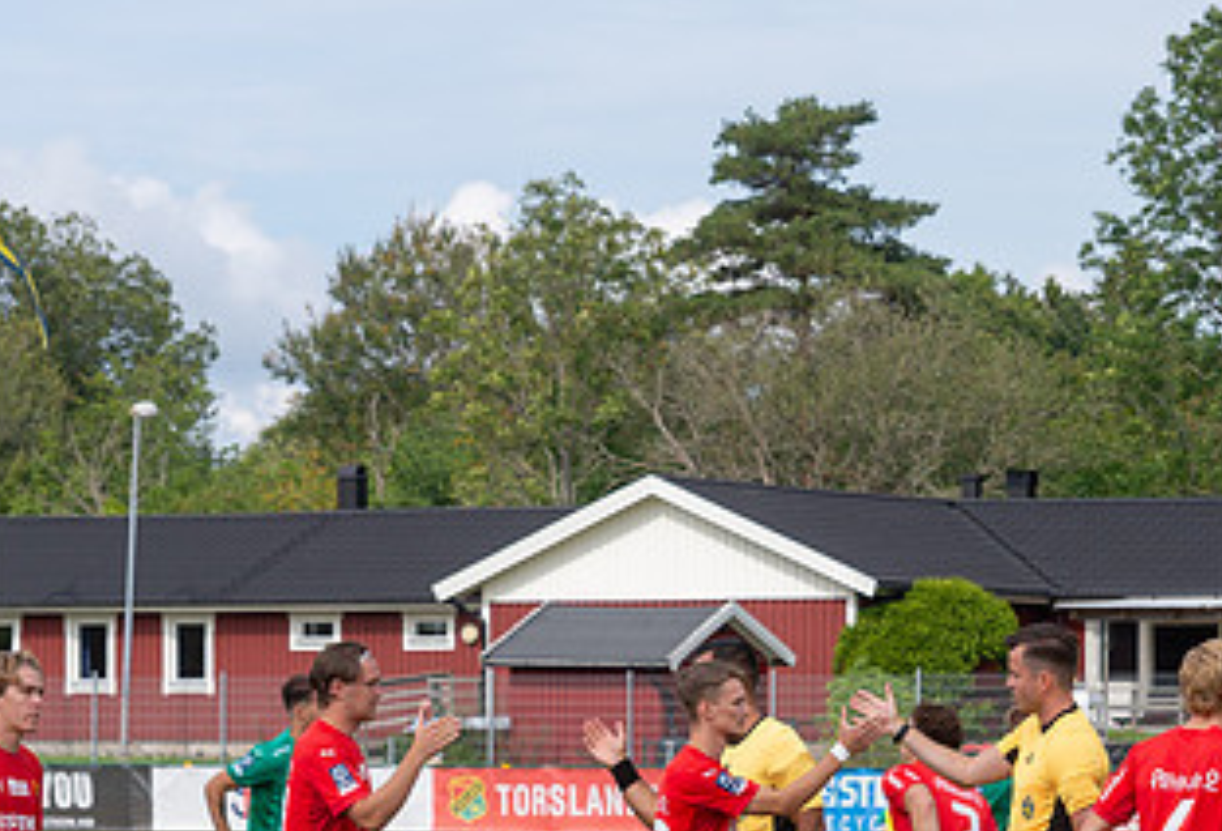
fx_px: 5839
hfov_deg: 11.9
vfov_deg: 8.1
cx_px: 1096
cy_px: 873
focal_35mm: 171
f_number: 5
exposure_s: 1/400
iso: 125
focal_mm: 70
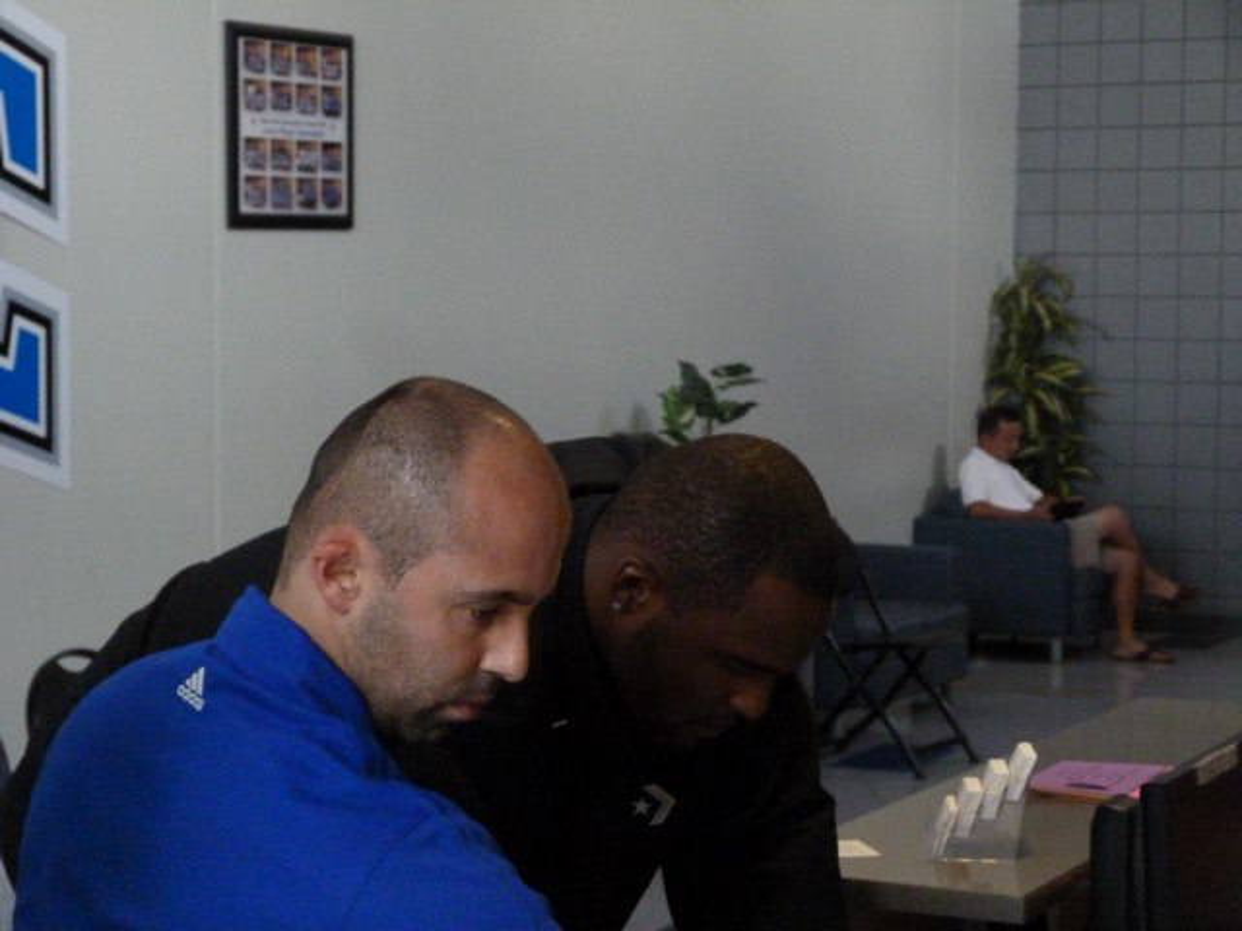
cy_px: 466
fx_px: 3014
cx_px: 621
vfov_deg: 17.6
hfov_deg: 23.3
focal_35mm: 84
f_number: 3.4
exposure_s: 1/160
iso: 800
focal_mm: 15.1
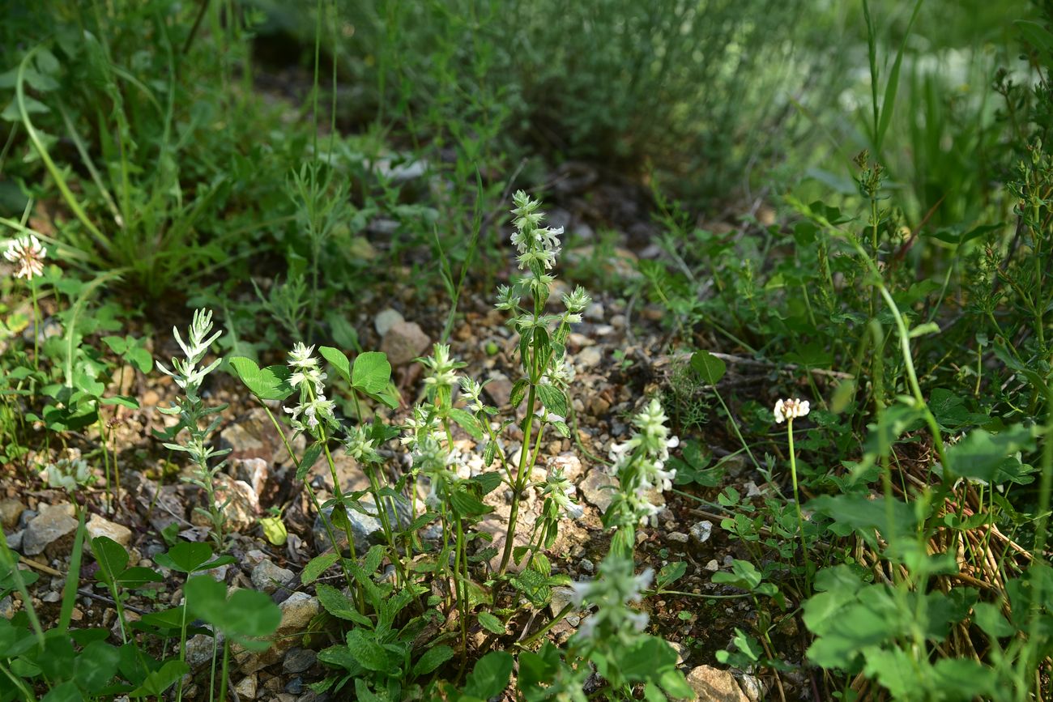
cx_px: 526
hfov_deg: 39.6
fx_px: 1463
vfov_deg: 27.0
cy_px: 351
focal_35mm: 50
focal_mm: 50
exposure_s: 1/160
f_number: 5.6
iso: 160
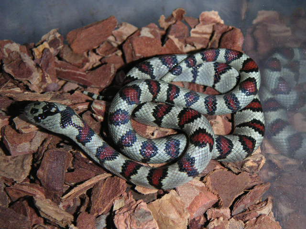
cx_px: 153
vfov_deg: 17.6
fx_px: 743
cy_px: 114
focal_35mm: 84
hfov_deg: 23.3
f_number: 8
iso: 160
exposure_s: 1/90
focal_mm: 13
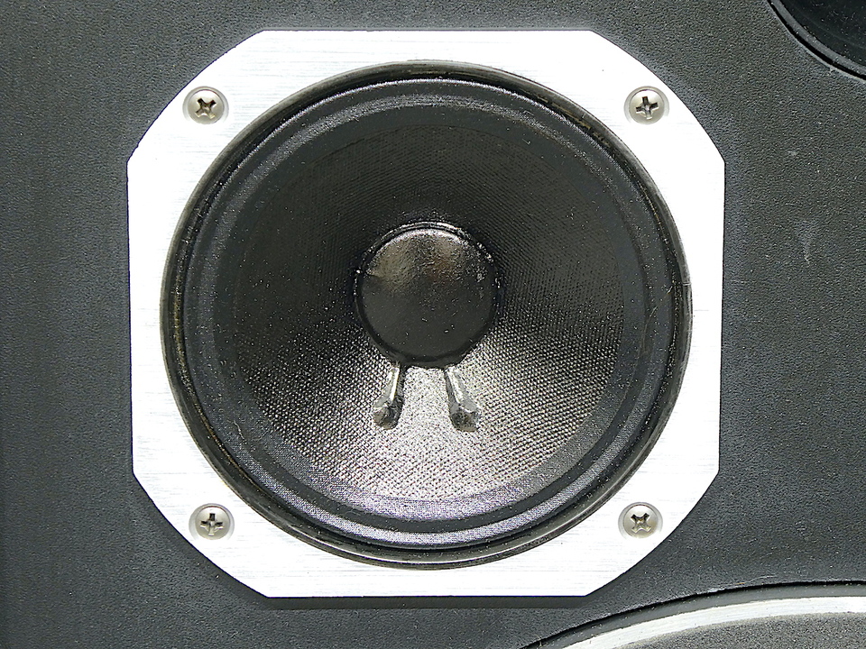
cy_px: 324
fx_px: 4003
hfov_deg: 12.3
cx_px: 433
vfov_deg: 9.3
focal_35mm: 160
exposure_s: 1/1.6
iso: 200
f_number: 5.5
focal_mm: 28.7
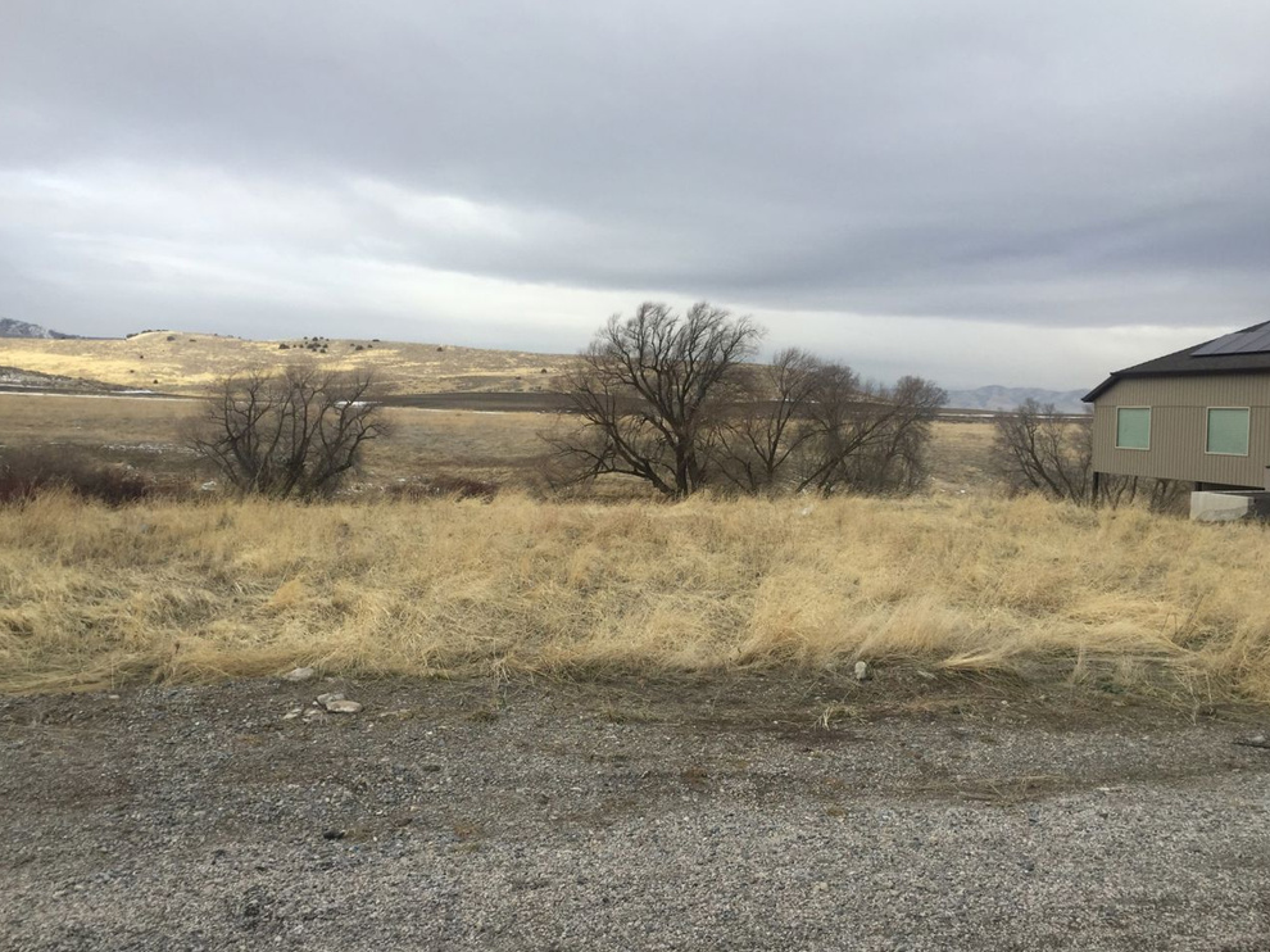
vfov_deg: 46.8
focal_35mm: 30
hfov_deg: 60.0
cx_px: 650
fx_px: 1100
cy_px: 477
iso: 32
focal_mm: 4.15
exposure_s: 1/1582
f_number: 2.2
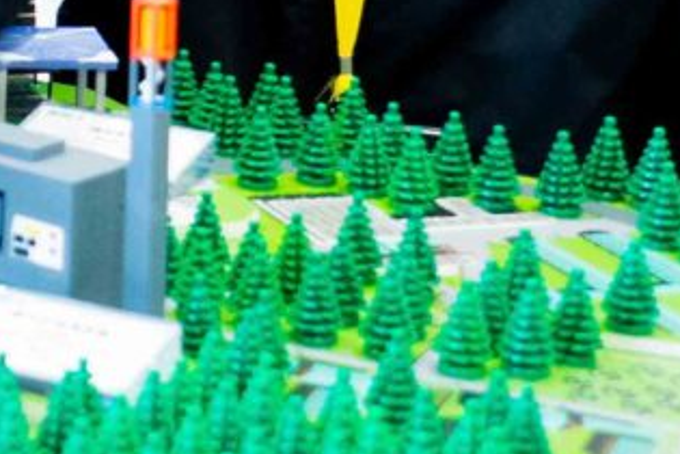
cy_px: -253
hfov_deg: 12.3
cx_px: -471
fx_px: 2946
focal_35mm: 156
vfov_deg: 8.6
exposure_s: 1/250
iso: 3200
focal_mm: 32
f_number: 4
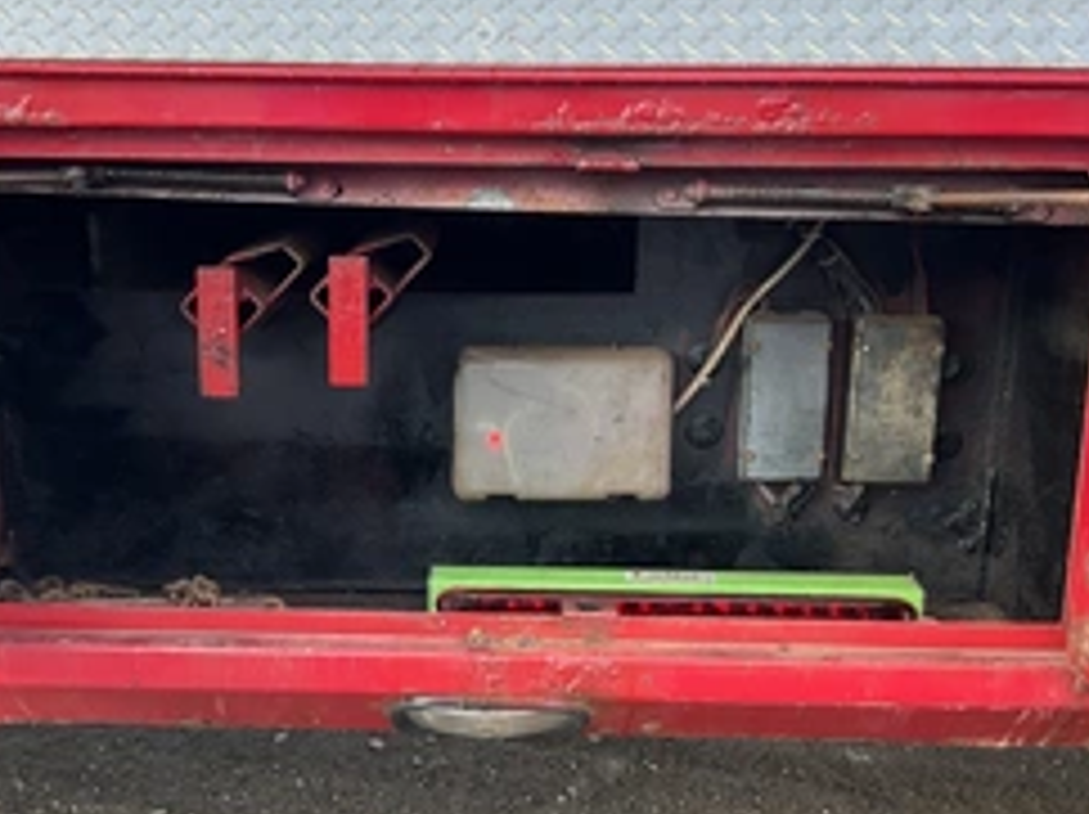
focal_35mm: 48
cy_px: 504
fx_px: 1509
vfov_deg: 30.1
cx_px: 436
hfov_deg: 39.5
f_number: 1.8
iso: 32
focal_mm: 3
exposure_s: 1/128
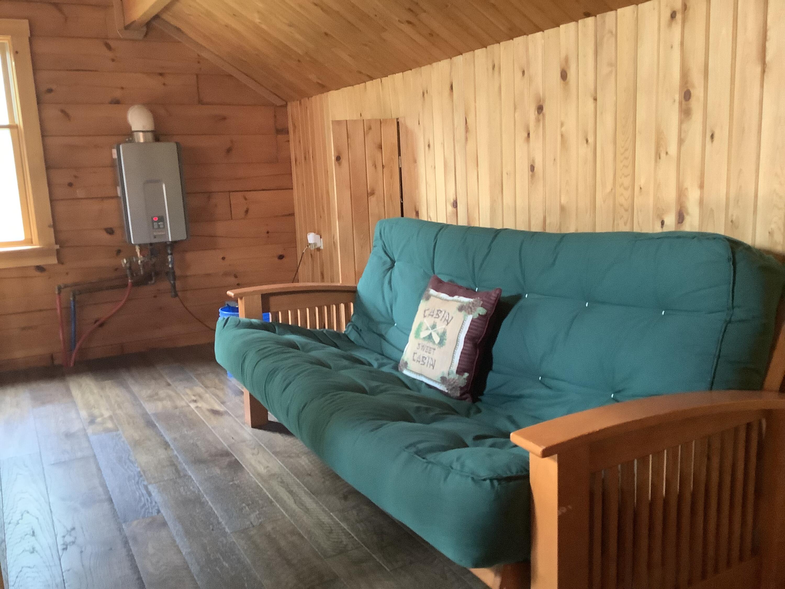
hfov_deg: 58.4
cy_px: 294
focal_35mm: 31
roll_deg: +1.3
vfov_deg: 45.4
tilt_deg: -10.0
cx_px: 392
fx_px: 703
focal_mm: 3.3
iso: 500
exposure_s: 1/30
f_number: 2.4
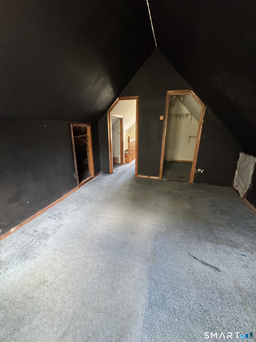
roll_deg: -0.3
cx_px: 128
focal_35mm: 14
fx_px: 138
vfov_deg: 102.1
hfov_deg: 85.7
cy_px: 171
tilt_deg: -17.3
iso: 1000
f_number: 2.2
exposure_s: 1/60
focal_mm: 2.22
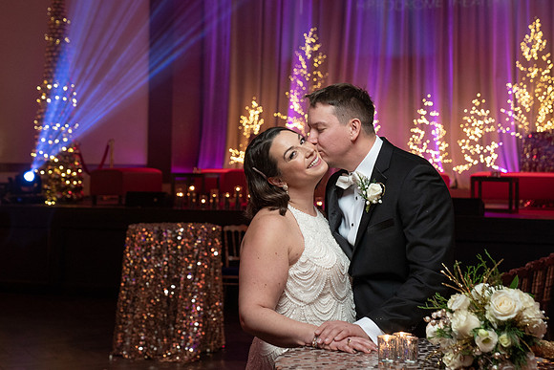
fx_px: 1048
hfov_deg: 29.6
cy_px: 132
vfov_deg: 19.9
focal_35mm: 68
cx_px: 295
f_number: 4
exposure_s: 1/100
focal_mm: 53
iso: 2000
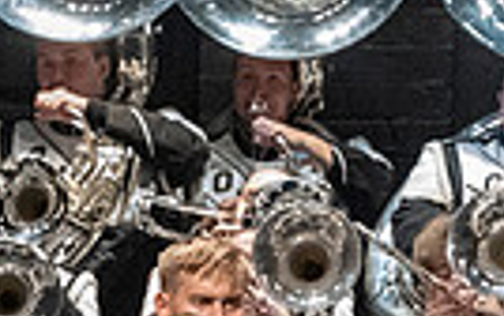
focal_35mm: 1021
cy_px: 688
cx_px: 993
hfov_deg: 2.1
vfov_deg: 1.3
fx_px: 14036
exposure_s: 1/500
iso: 6400
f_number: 4
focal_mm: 155
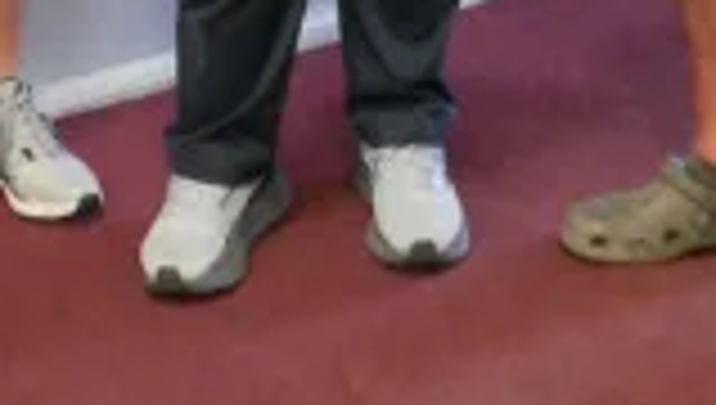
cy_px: -670
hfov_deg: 20.2
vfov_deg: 9.8
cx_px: 205
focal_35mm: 105
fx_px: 1996
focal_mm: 4.2
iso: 282
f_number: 4.1
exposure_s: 1/15
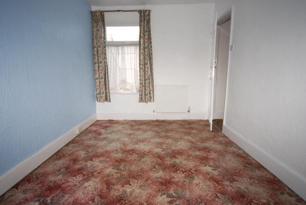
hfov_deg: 89.9
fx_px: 153
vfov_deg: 67.5
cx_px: 153
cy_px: 102
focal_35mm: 18
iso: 200
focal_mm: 12
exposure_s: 1/60
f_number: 4.5
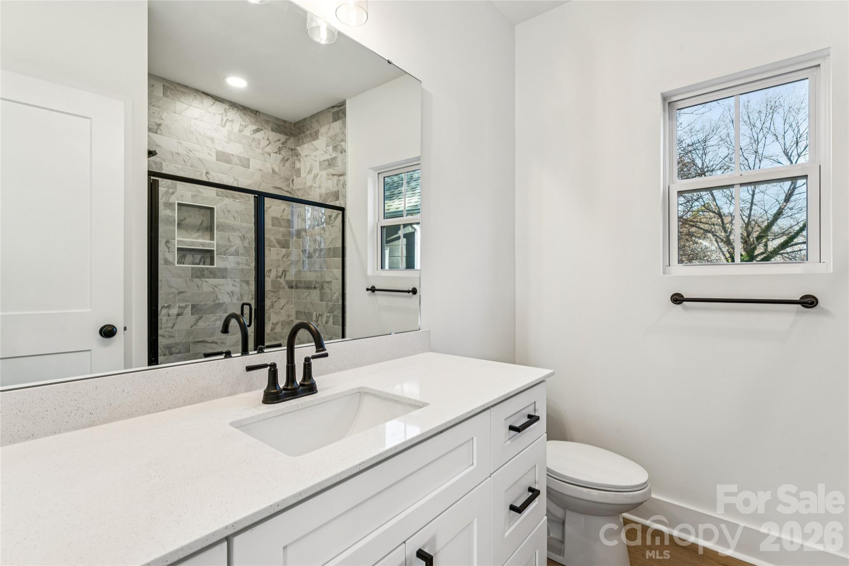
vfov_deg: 72.4
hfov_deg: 95.3
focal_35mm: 16
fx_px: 387
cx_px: 424
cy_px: 283
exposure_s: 1/4
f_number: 11
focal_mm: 16.4
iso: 100
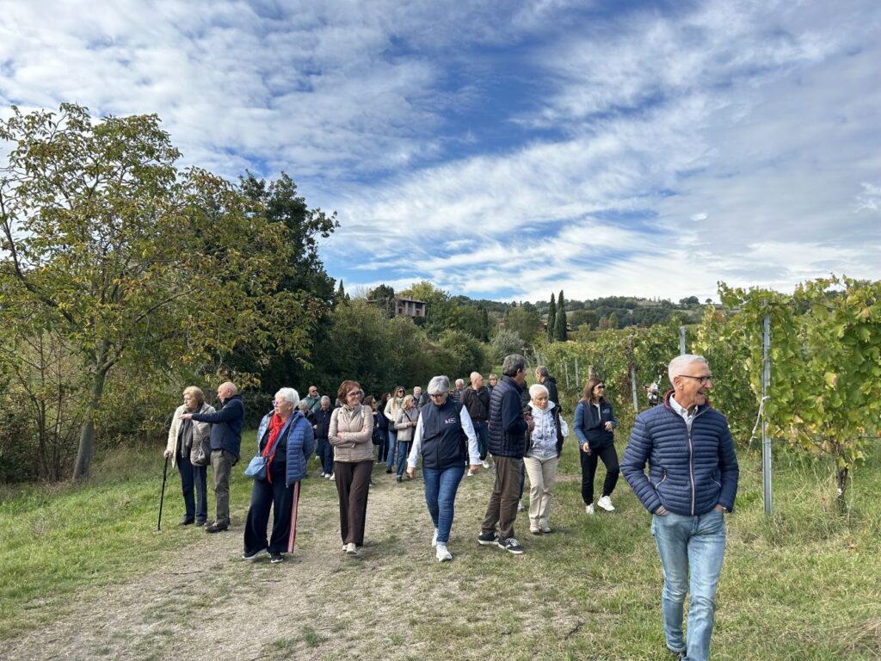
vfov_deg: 53.1
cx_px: 440
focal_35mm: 26
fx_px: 662
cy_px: 330
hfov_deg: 67.3
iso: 50
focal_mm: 5.7
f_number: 1.5
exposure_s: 1/2762
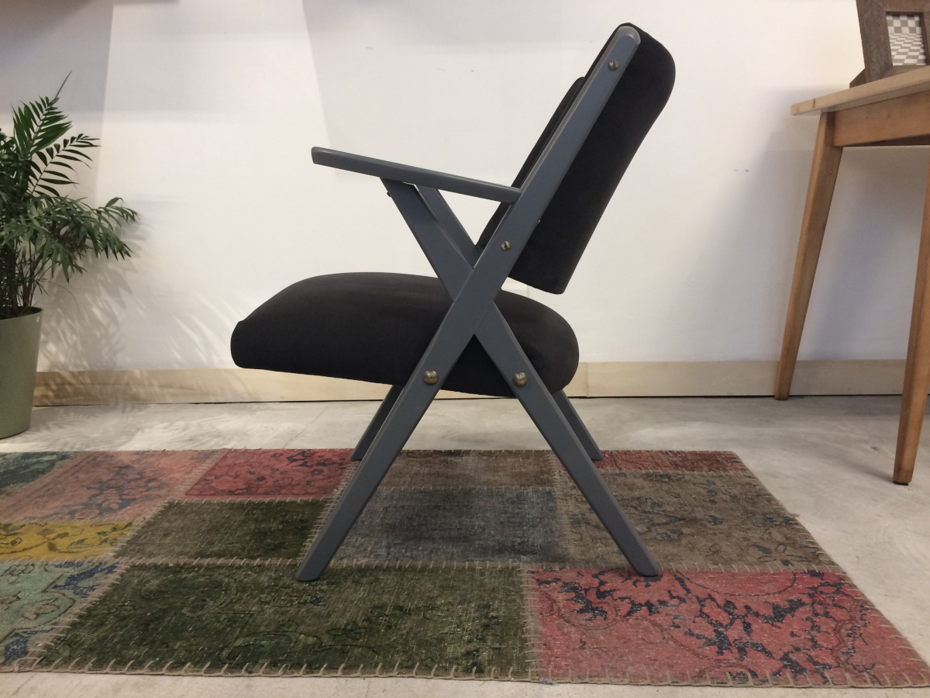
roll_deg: +1.4
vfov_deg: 48.2
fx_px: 779
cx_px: 465
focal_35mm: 29
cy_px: 349
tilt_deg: -11.1
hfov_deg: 61.7
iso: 125
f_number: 2.2
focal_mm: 4.15
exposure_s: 1/33
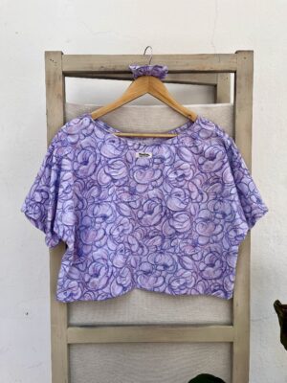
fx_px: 287
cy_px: 192
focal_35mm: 26
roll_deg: +1.1
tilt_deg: -6.8
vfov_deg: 67.3
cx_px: 144
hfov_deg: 53.1
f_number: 1.6
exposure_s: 1/586
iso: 50
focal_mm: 5.1
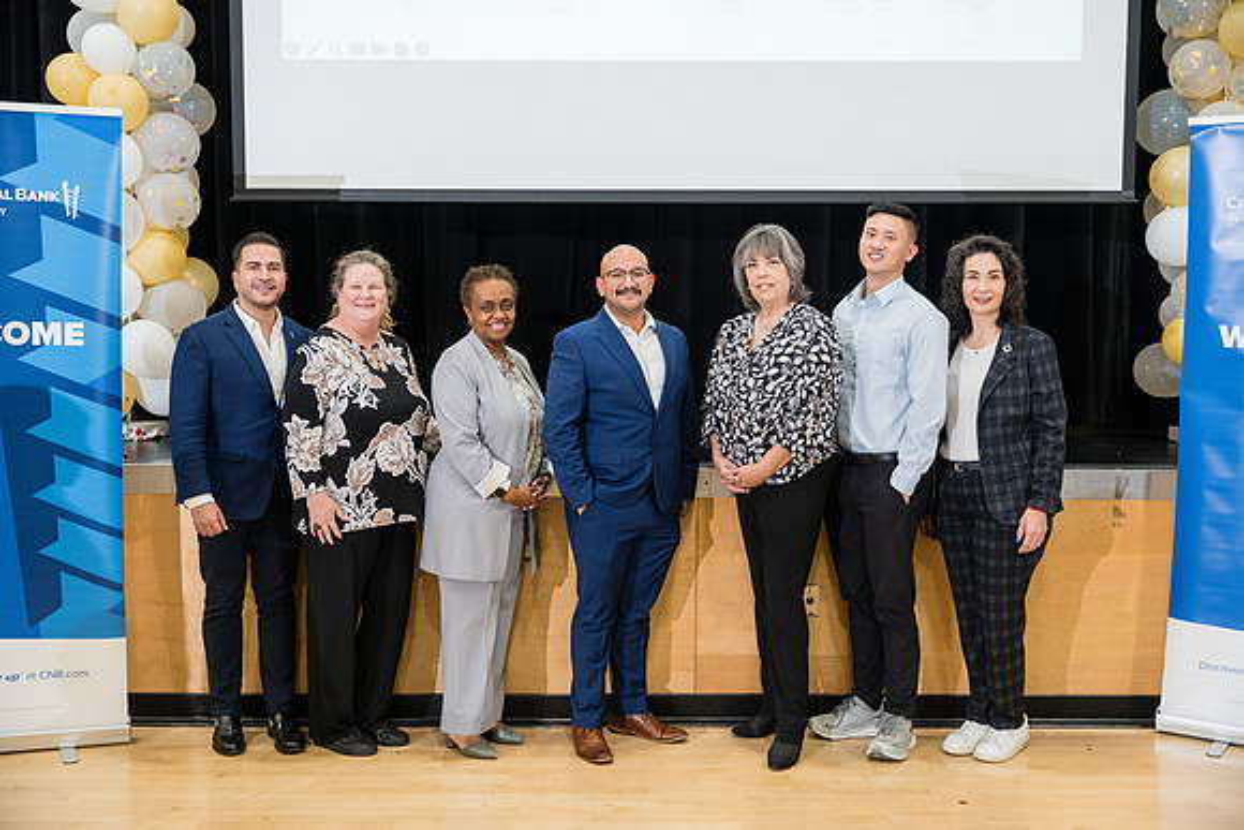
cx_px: 622
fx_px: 1338
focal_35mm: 39
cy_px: 415
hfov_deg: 49.9
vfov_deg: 34.5
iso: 1600
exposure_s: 1/250
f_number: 2.8
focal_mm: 38.7
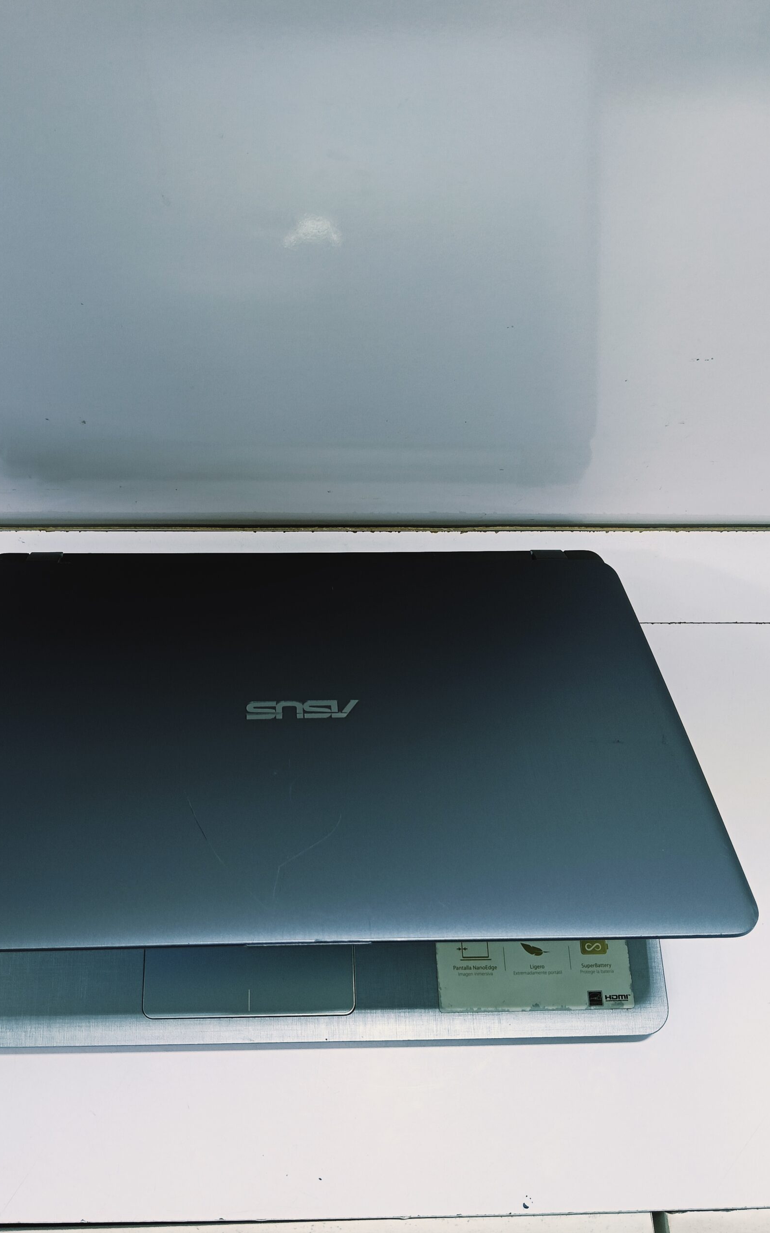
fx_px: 974
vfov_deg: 64.6
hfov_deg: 42.9
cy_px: 621
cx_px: 309
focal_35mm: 29
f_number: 1.8
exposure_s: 1/33.3
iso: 125
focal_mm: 3.98
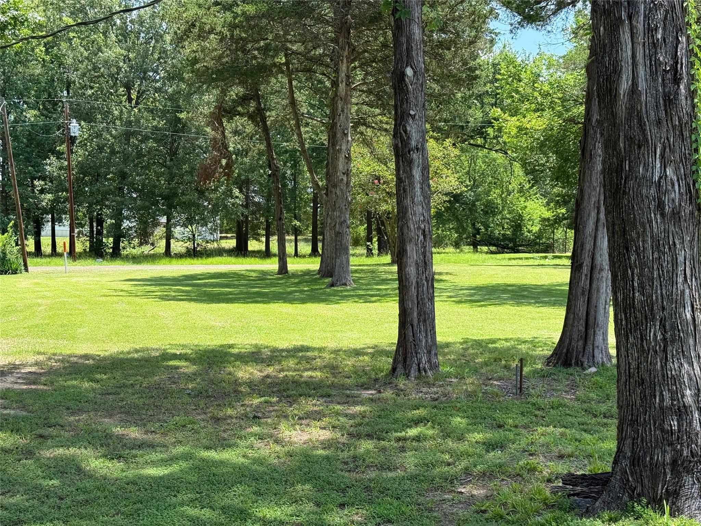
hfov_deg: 39.7
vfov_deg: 30.3
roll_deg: -2.0
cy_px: 263
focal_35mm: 48
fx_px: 972
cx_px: 350
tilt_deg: -0.3
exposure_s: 1/1403
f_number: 1.78
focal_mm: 6.76
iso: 100
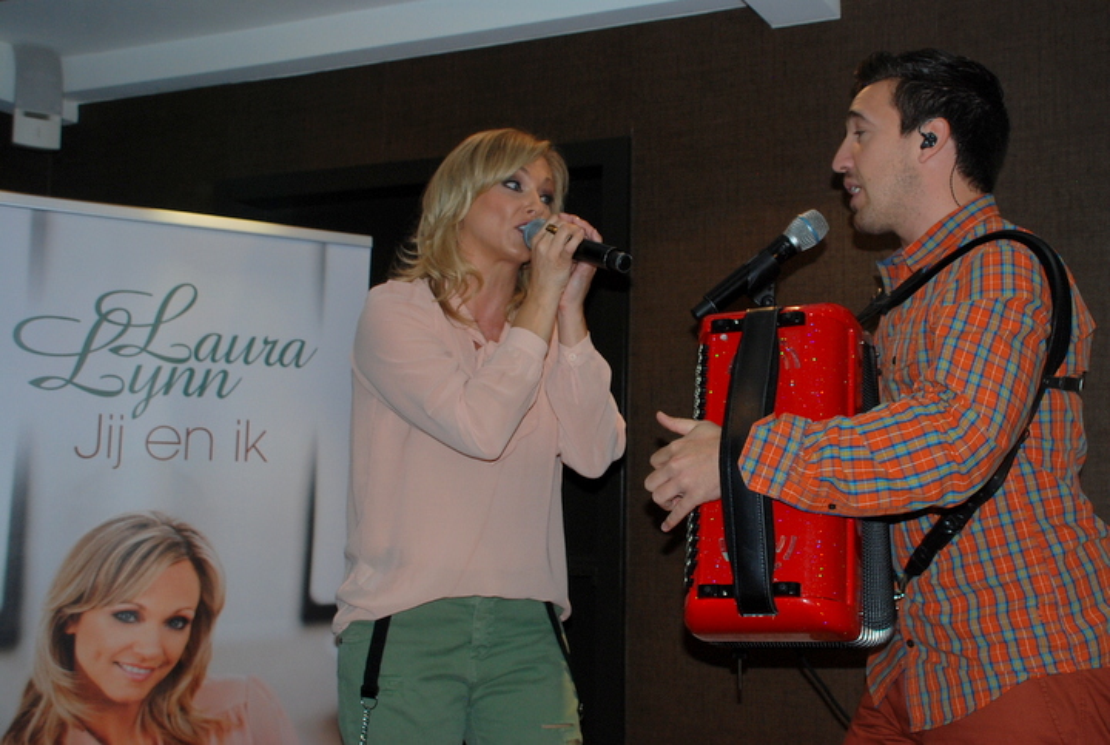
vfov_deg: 37.0
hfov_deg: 53.0
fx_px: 1112
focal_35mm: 36
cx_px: 555
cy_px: 372
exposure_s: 1/60
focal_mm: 24
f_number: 4
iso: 320
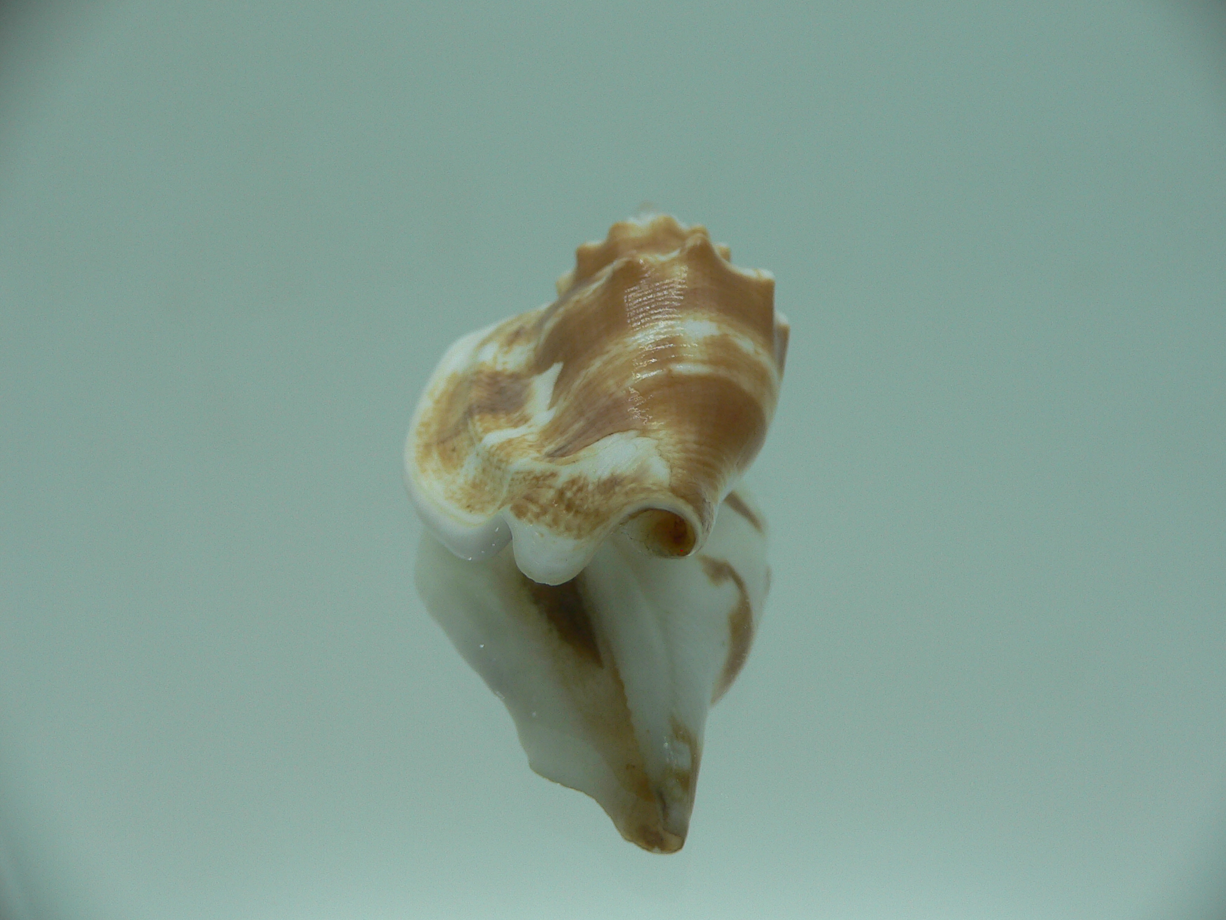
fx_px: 1240
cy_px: 460
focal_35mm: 35
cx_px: 613
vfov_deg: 40.7
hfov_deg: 52.6
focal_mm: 4.6
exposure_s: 1/80
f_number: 2.8
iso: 80
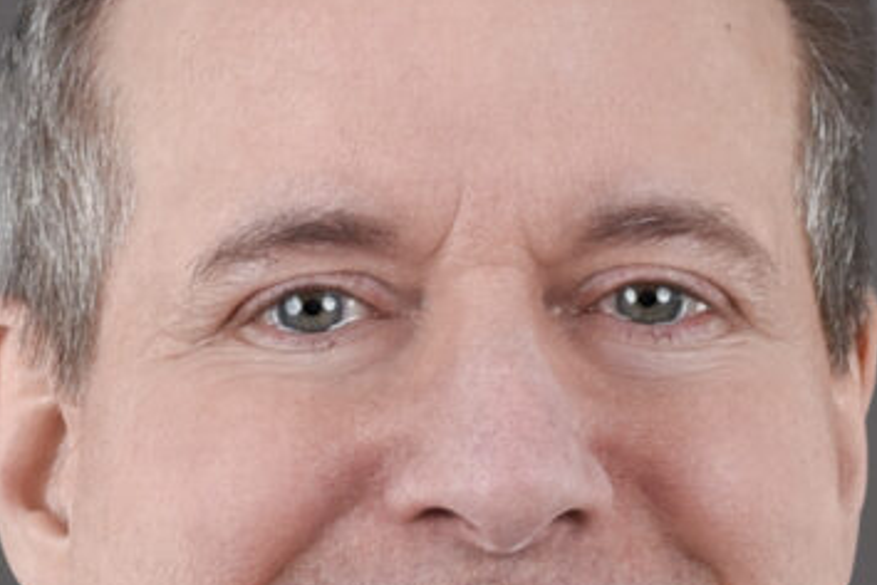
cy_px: 1213
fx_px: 7235
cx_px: 513
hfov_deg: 6.9
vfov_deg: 4.6
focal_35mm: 297
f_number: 8
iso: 100
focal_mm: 41
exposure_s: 1/160
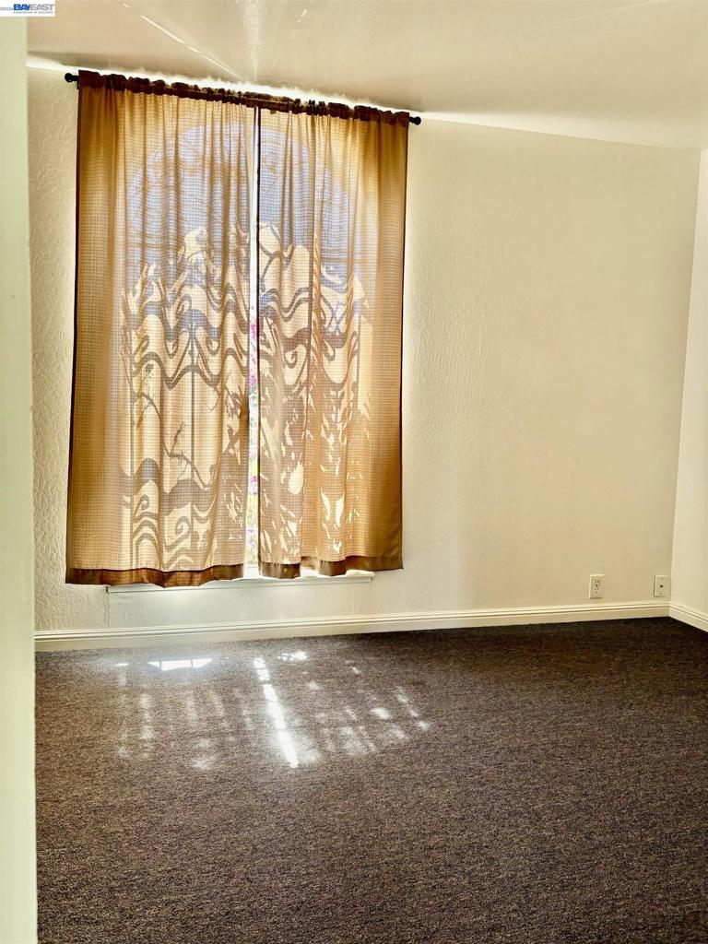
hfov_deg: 53.1
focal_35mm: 26
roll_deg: -1.7
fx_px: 709
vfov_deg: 67.3
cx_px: 354
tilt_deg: -4.3
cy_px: 472
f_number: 1.6
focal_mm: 5.96
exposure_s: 1/121
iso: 50
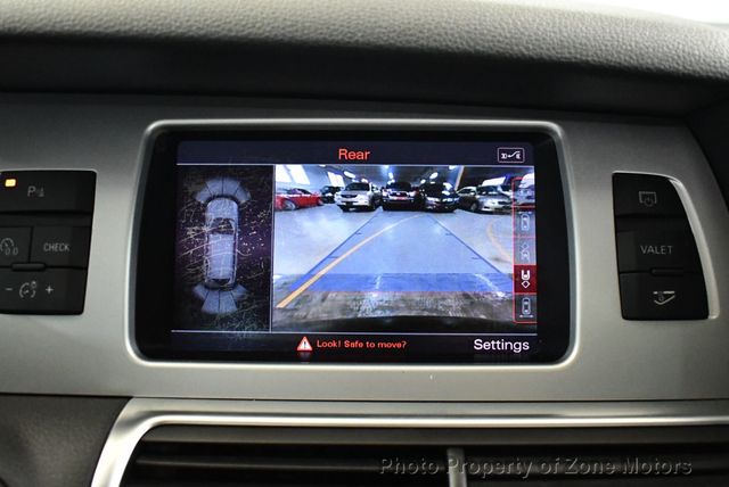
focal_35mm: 36
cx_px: 364
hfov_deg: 53.1
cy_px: 244
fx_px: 730
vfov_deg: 36.9
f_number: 3.5
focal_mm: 18
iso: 4500
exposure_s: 1/60
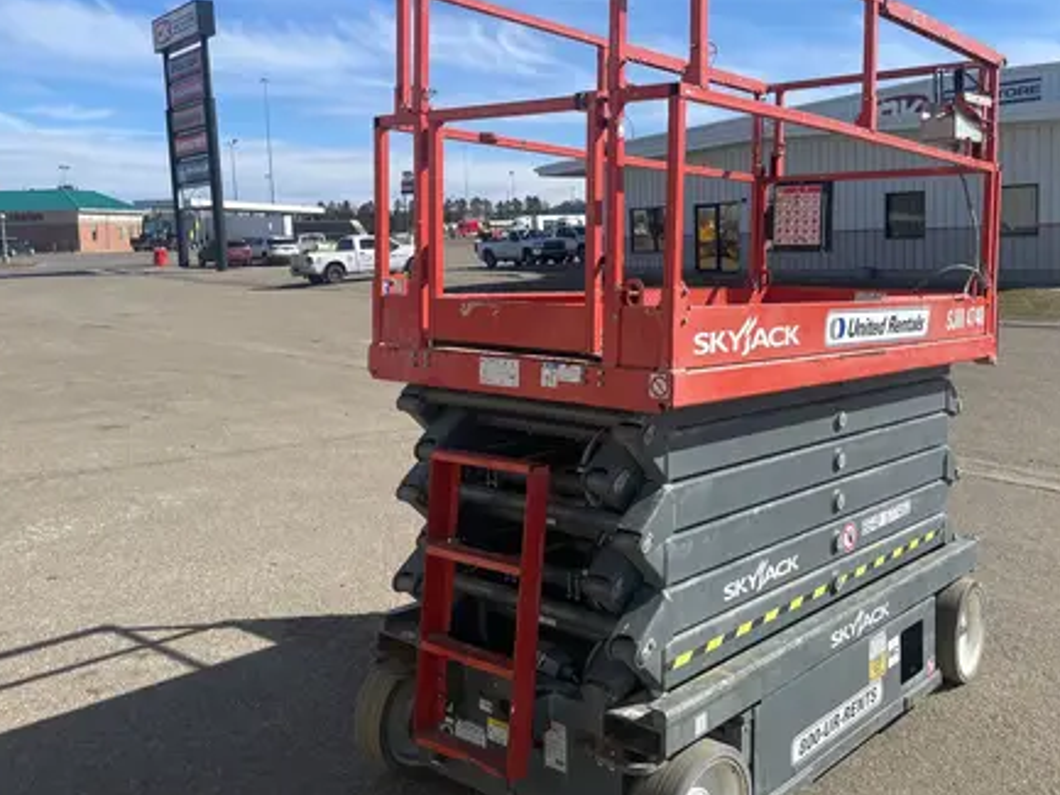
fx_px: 1011
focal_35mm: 33
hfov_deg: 54.8
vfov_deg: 42.9
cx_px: 651
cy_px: 344
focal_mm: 4.2
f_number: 1.6
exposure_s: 1/3861
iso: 32
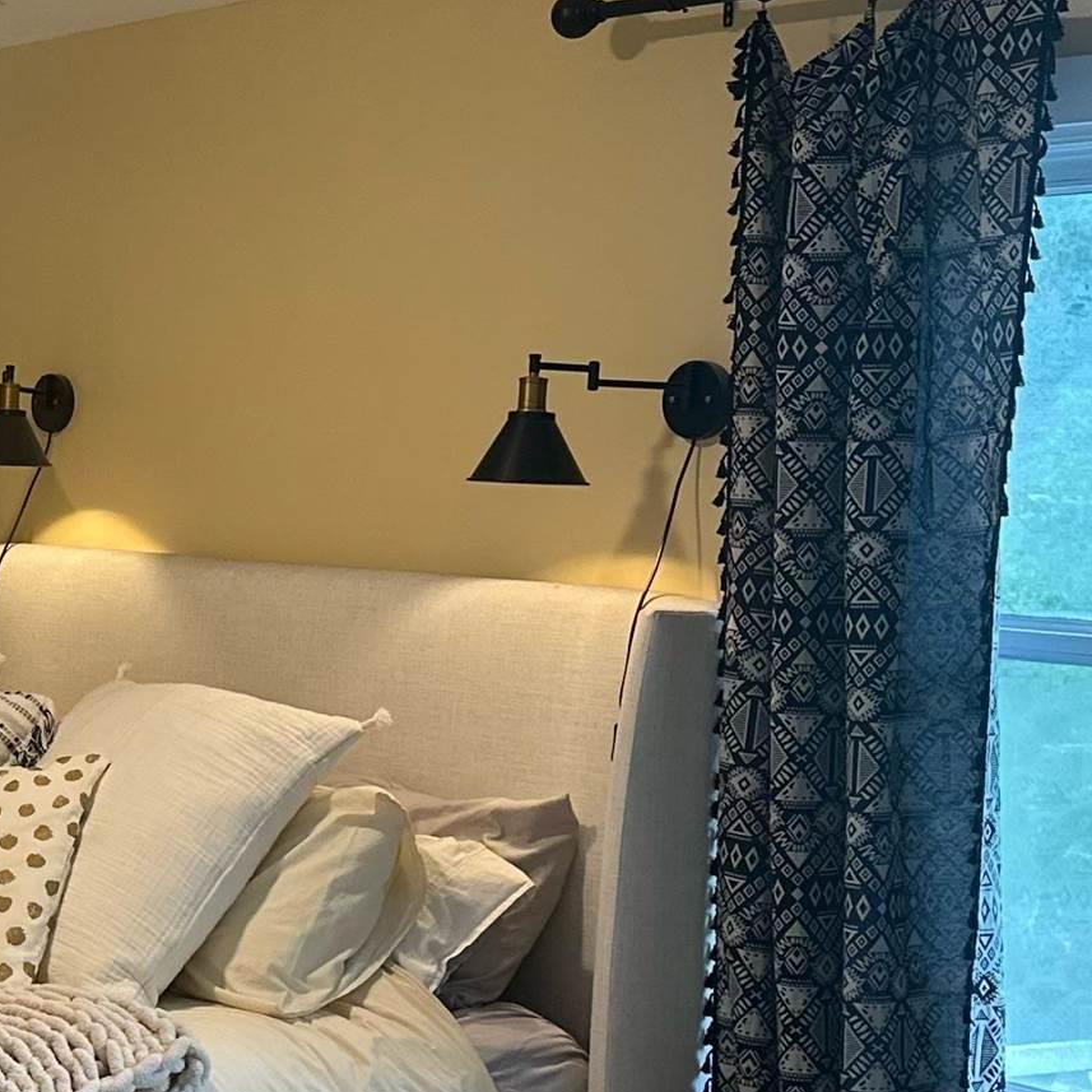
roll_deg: -3.1
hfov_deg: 21.4
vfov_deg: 22.8
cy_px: 610
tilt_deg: -1.9
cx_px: -152
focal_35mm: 76
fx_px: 2712
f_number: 1.78
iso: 250
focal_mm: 6.86
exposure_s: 1/60
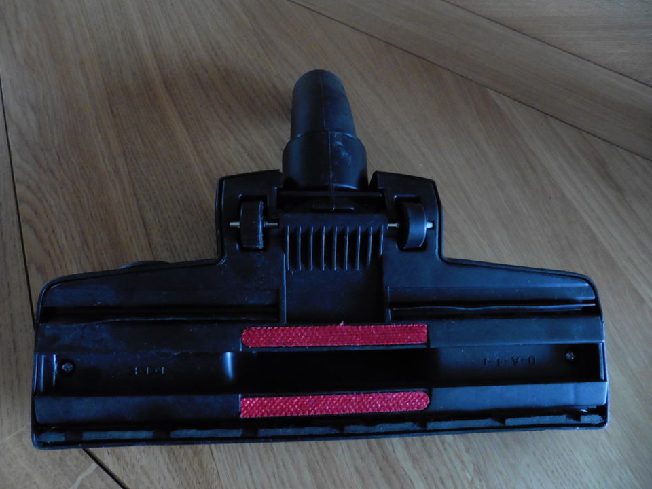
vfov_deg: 54.9
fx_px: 471
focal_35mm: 25
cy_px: 244
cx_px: 316
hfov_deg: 69.4
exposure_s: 1/6
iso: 400
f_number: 3.3
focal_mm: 4.3
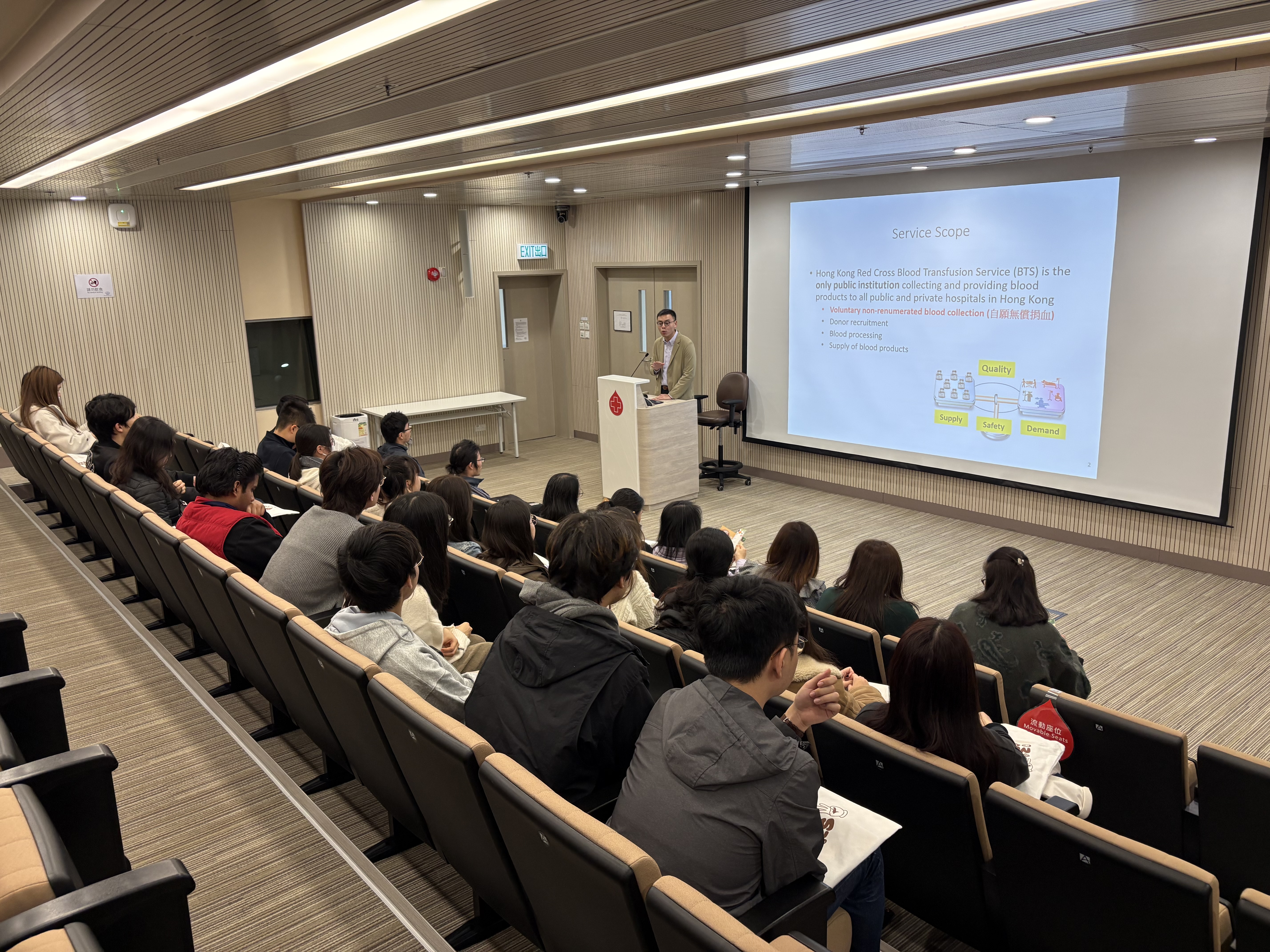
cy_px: 476
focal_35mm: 26
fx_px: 954
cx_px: 635
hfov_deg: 67.3
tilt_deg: -12.2
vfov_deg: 53.1
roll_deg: +2.2
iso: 125
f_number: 1.6
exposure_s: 1/83
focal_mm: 5.96
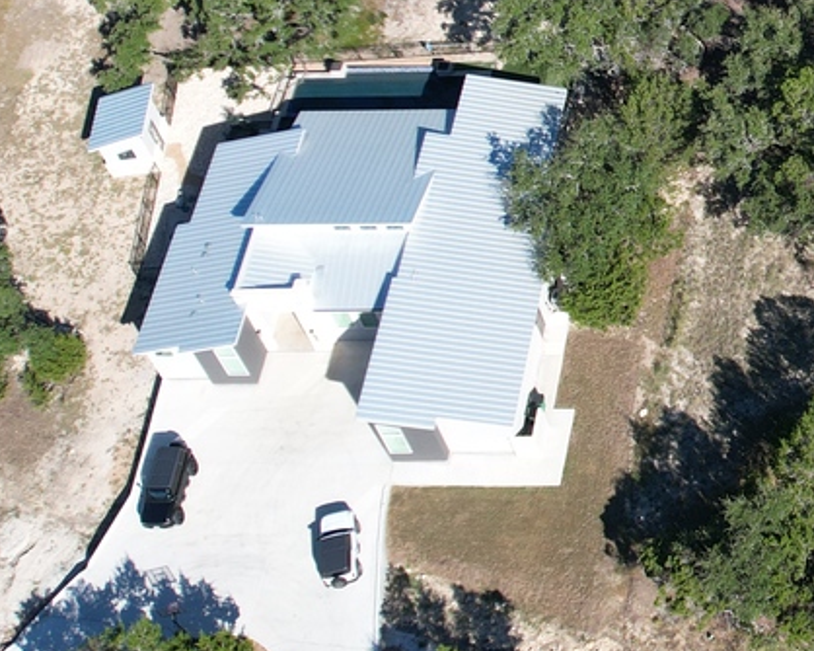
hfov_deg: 21.3
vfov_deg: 18.9
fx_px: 1926
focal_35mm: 80
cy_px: 105
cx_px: 1098
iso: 100
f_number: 2.8
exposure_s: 1/1250
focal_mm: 8.38
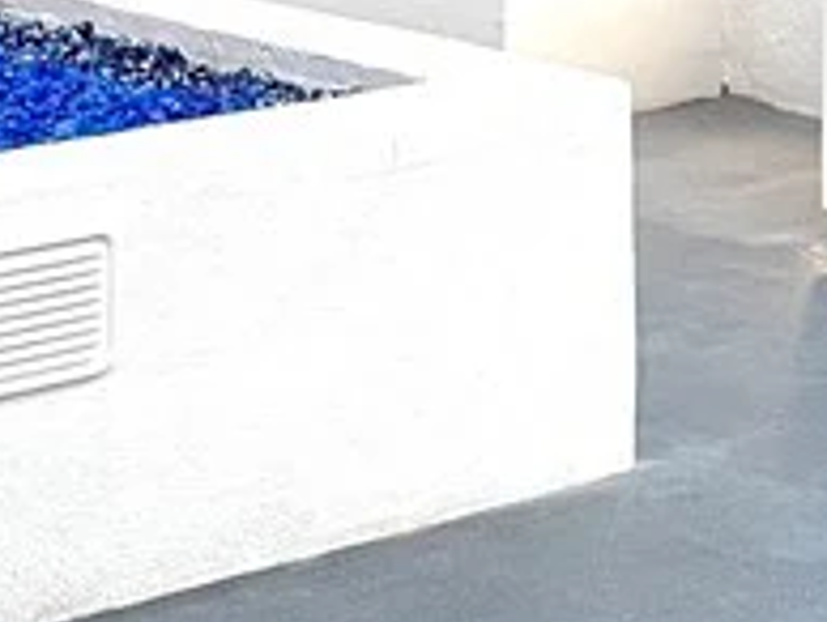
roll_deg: +0.3
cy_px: -720
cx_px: 720
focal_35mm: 137
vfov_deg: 9.9
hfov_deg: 14.3
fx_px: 3277
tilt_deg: +3.7
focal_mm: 4.2
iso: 125
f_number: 1.6
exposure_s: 1/97
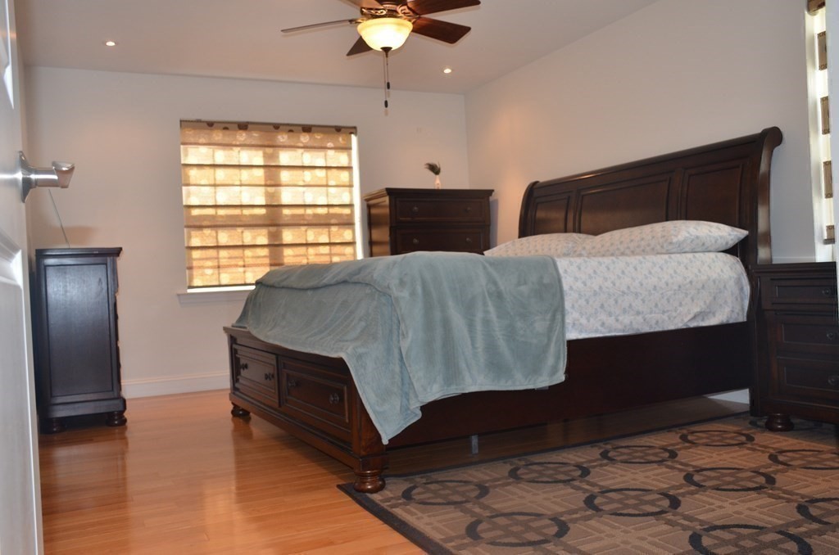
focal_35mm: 33
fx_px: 767
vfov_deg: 39.8
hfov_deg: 57.3
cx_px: 420
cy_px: 278
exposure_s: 1/60
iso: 800
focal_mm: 22
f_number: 5
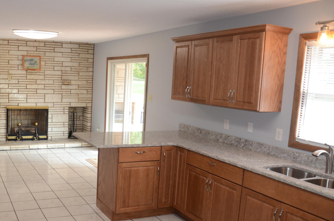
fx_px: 352
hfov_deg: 49.6
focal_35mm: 38
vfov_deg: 34.8
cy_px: 129
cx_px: 103
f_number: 4
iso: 800
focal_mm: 18
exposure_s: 1/160
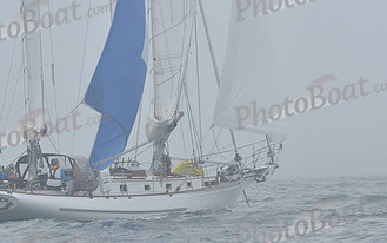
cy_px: 178
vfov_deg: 3.7
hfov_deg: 5.8
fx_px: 3788
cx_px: 174
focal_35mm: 359
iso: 250
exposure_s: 1/800
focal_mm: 200
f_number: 10
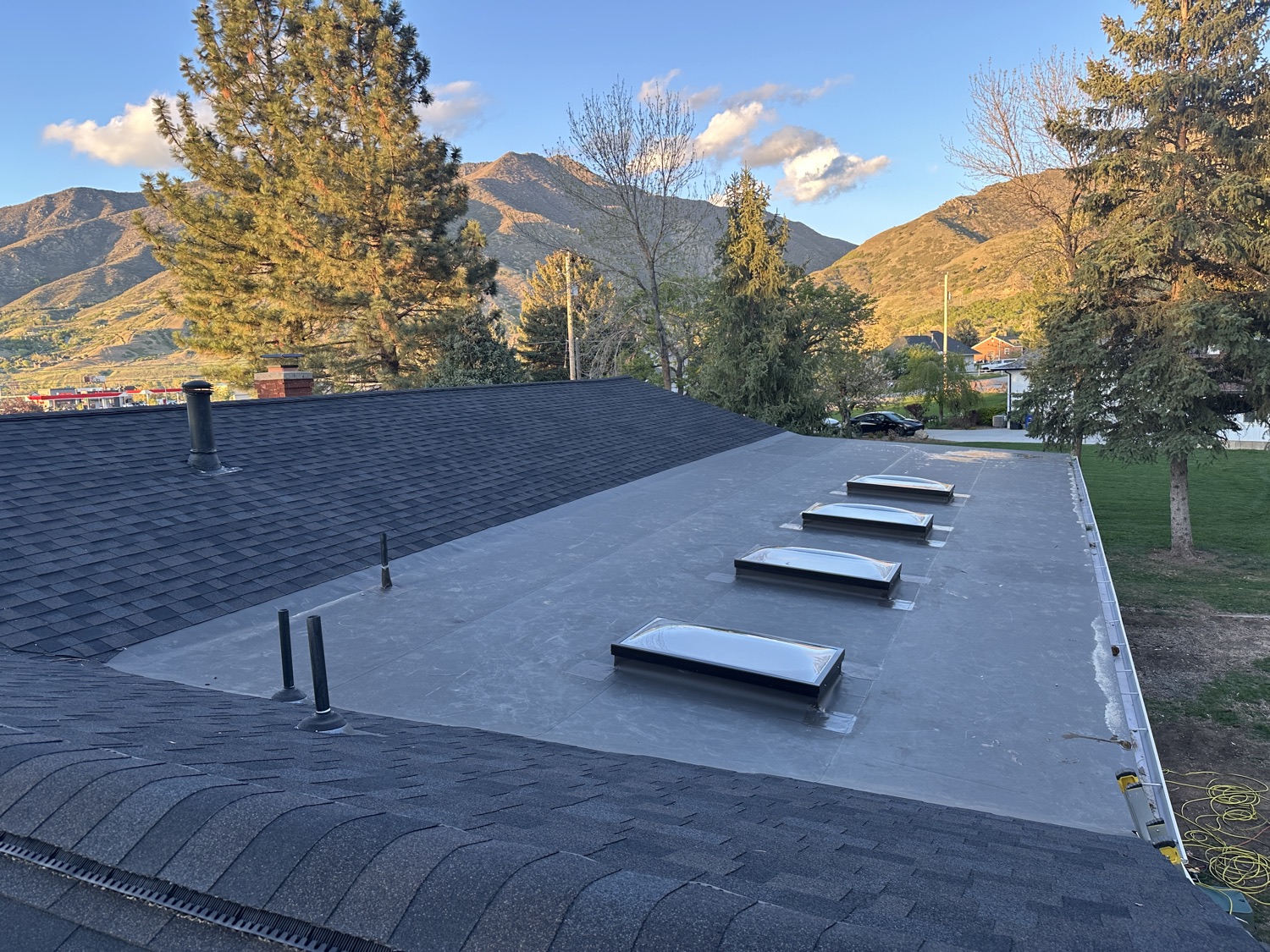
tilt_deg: -6.5
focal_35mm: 24
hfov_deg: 71.6
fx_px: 881
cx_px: 635
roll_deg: +3.0
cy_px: 476
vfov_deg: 56.8
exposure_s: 1/166
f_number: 1.78
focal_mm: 6.86
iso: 80
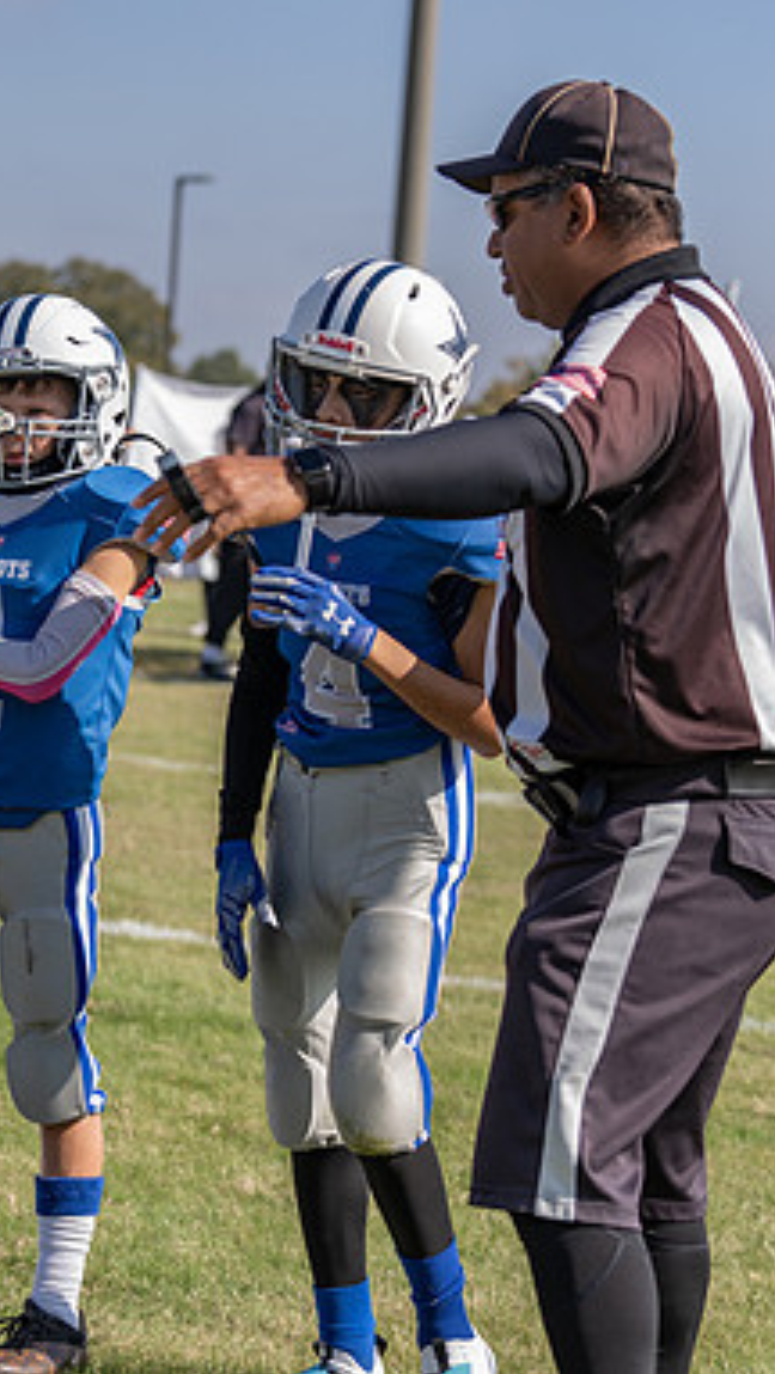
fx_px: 4047
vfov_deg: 19.3
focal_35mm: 111
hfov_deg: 10.9
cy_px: 683
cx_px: 97
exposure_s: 1/1000
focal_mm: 70
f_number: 3.5
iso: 80
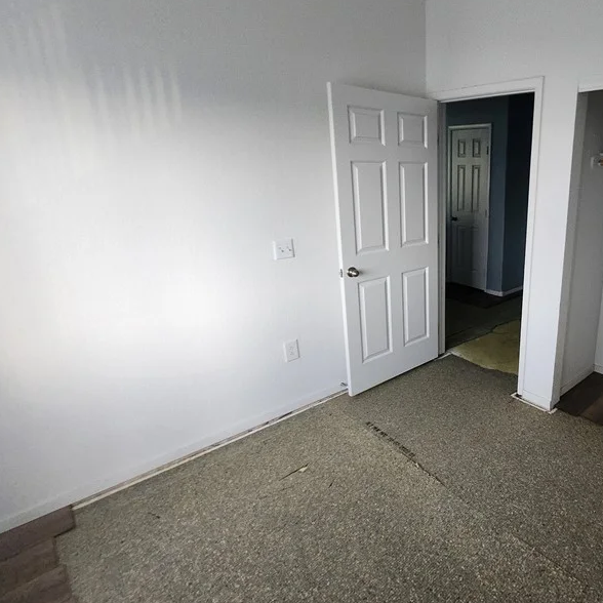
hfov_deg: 68.7
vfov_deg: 74.7
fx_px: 394
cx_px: 470
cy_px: 281
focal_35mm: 20
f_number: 2.2
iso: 200
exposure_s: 1/60
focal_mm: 1.74
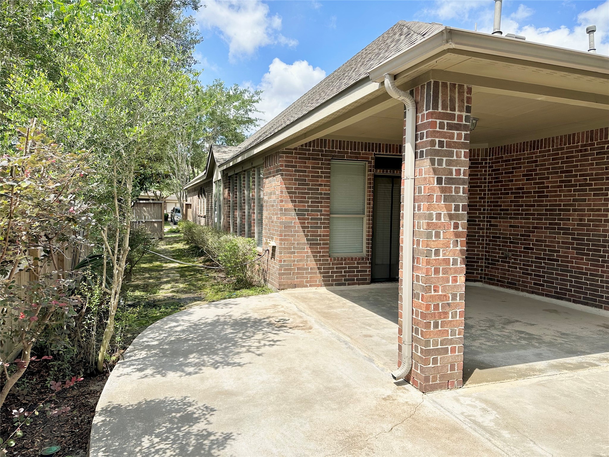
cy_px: 228
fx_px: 422
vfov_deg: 56.8
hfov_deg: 71.6
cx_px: 304
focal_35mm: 24
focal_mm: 6.86
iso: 80
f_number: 1.78
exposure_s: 1/3597
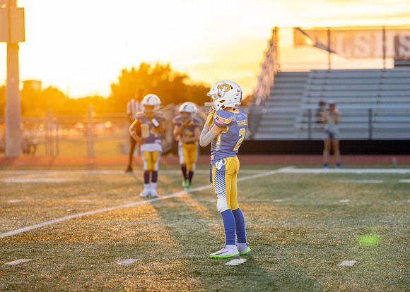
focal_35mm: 198
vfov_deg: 7.3
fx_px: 2303
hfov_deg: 10.2
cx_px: 232
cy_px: 154
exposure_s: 1/2000
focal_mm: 158
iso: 1250
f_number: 2.8
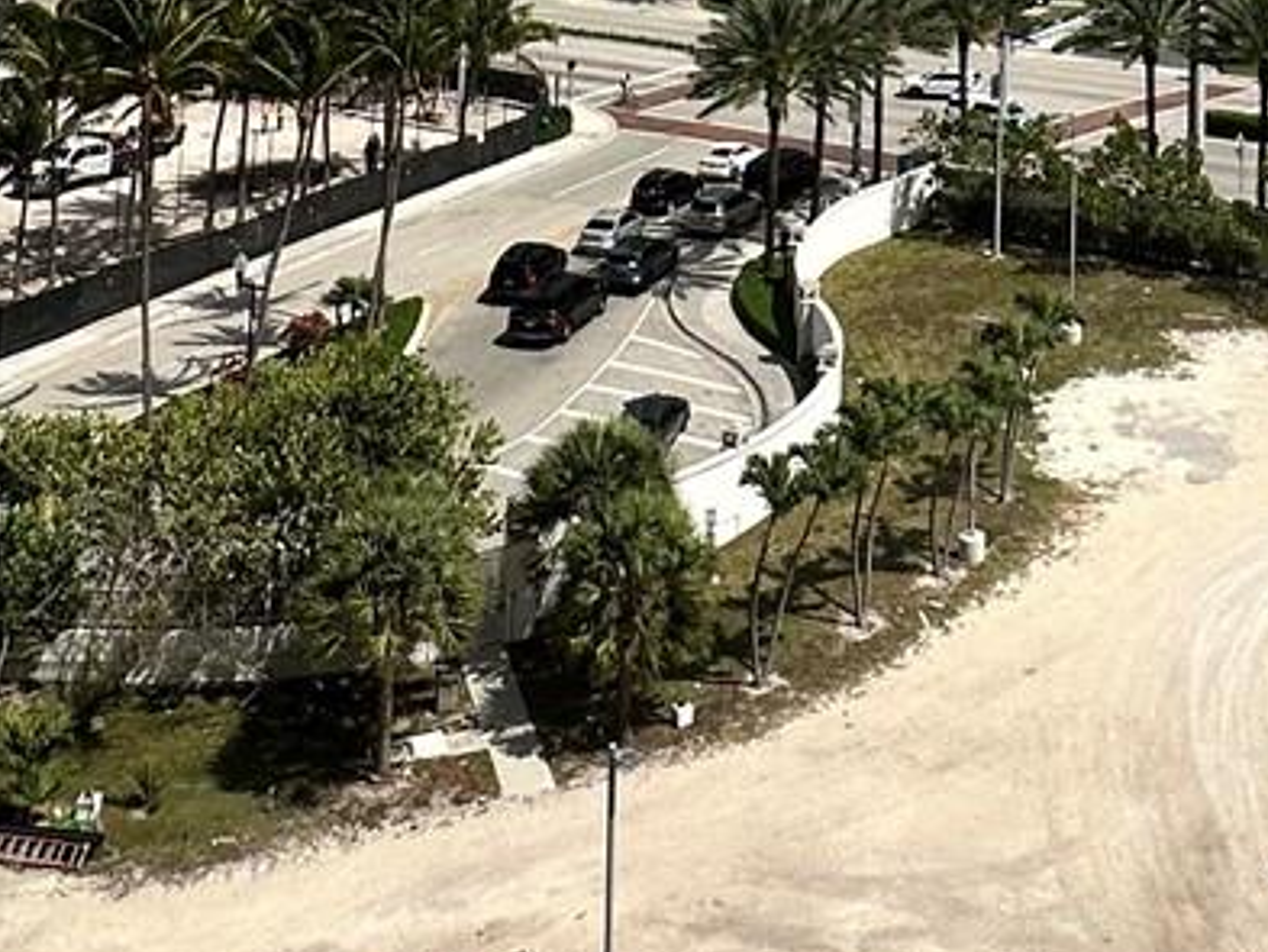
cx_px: 1052
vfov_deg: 20.8
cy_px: -574
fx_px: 2089
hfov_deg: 32.6
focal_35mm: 57
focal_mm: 2.22
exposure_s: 1/2681
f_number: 2.2
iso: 50
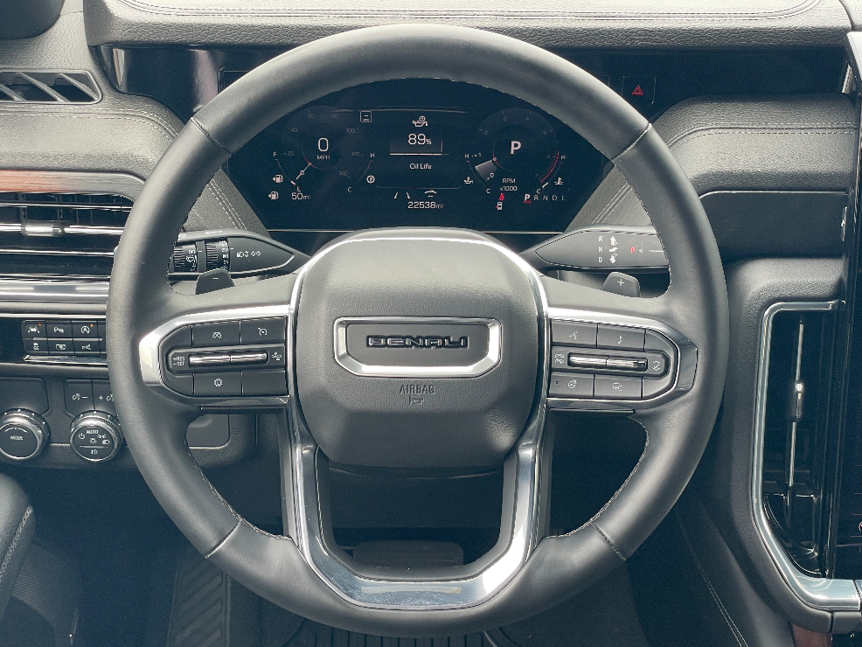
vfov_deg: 27.0
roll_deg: +0.2
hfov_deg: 35.5
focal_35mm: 54
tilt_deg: -32.5
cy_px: 331
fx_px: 1345
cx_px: 424
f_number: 2
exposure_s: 1/99
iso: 50
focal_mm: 6
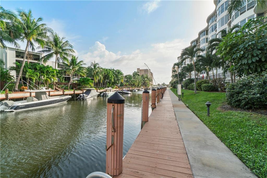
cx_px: 134
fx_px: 111
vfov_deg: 77.3
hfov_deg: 100.4
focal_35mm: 15
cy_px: 89
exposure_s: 1/200
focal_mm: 10
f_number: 11
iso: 100
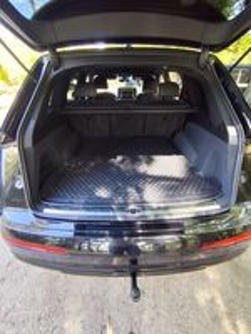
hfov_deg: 78.1
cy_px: 167
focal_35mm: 16
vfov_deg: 94.5
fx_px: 155
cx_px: 126
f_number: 2.2
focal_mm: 1.65
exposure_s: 1/100
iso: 80
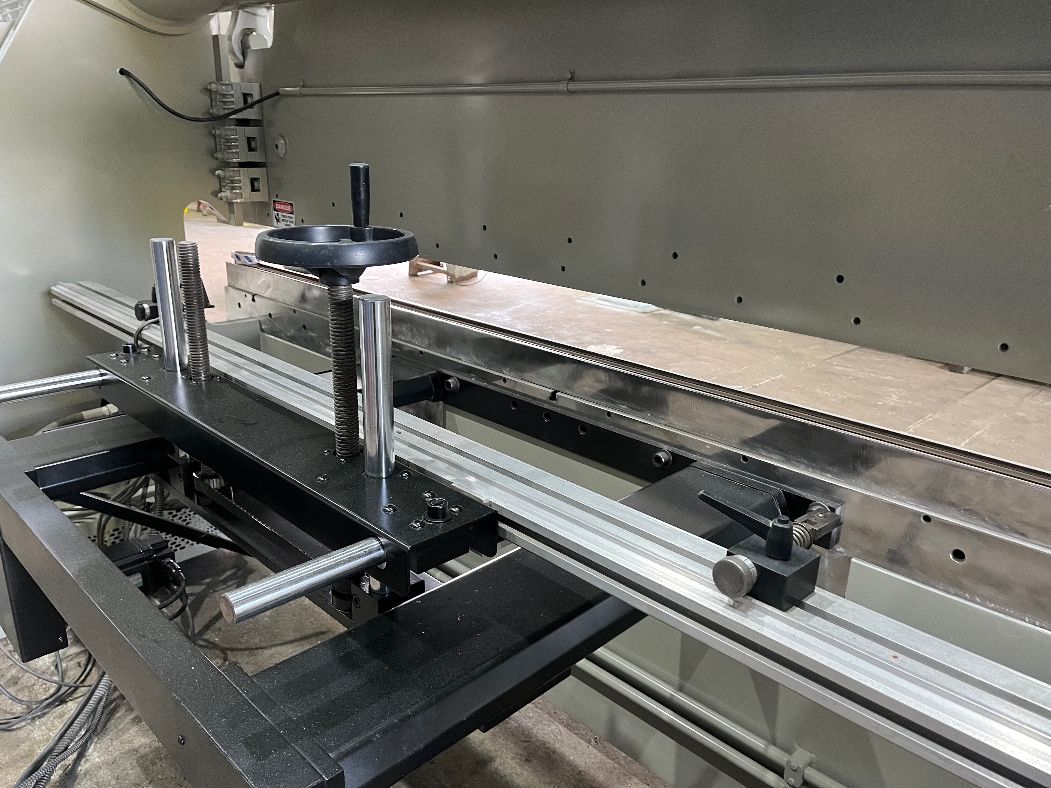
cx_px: 526
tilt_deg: -18.8
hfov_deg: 67.3
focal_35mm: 26
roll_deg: -0.1
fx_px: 789
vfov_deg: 53.1
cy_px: 394
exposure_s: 1/60
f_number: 1.6
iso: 400
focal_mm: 5.1
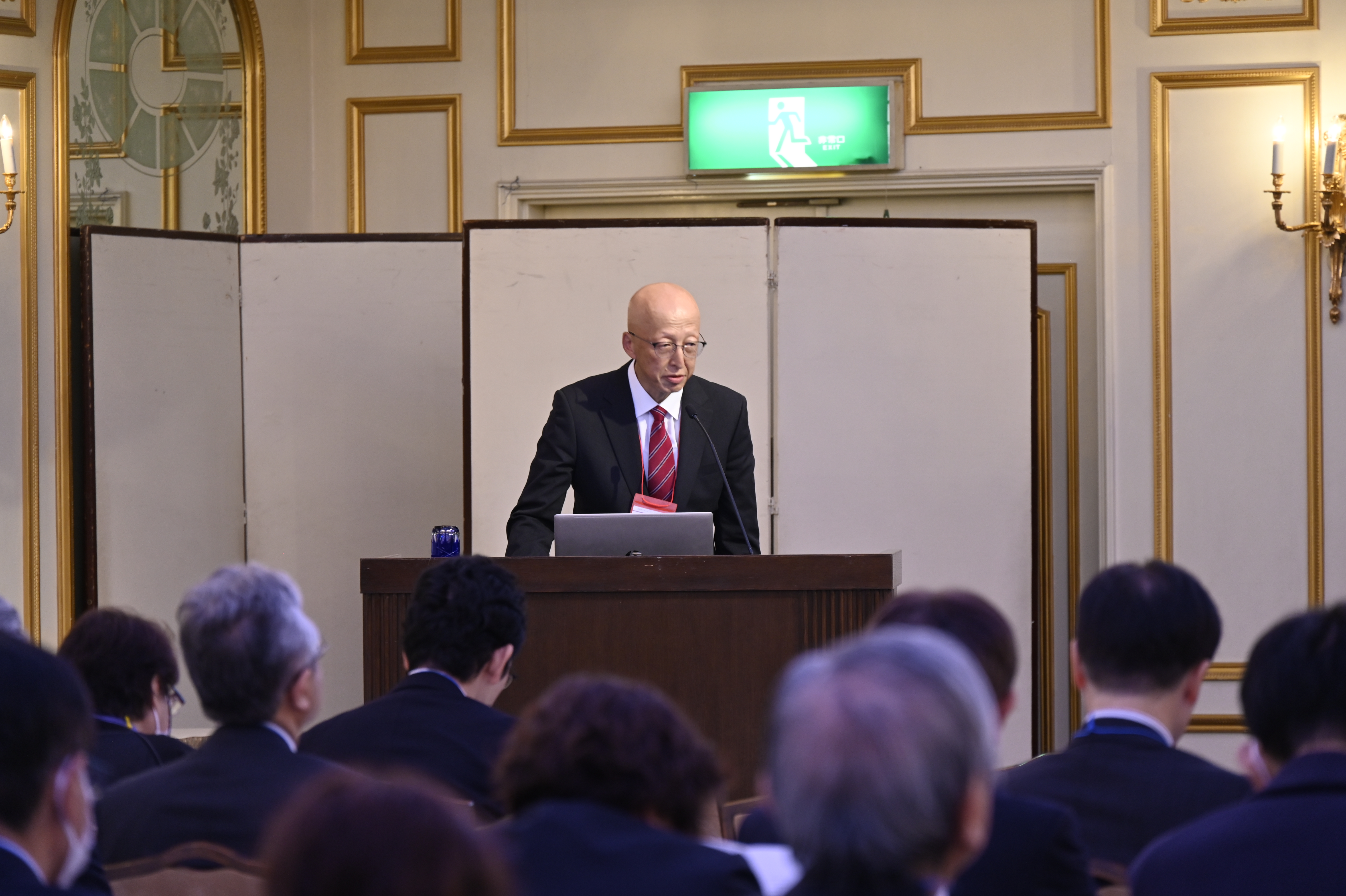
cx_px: 673
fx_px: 7473
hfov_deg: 10.3
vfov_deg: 6.9
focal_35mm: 200
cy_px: 448
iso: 1000
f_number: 6.3
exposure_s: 1/25
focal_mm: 200
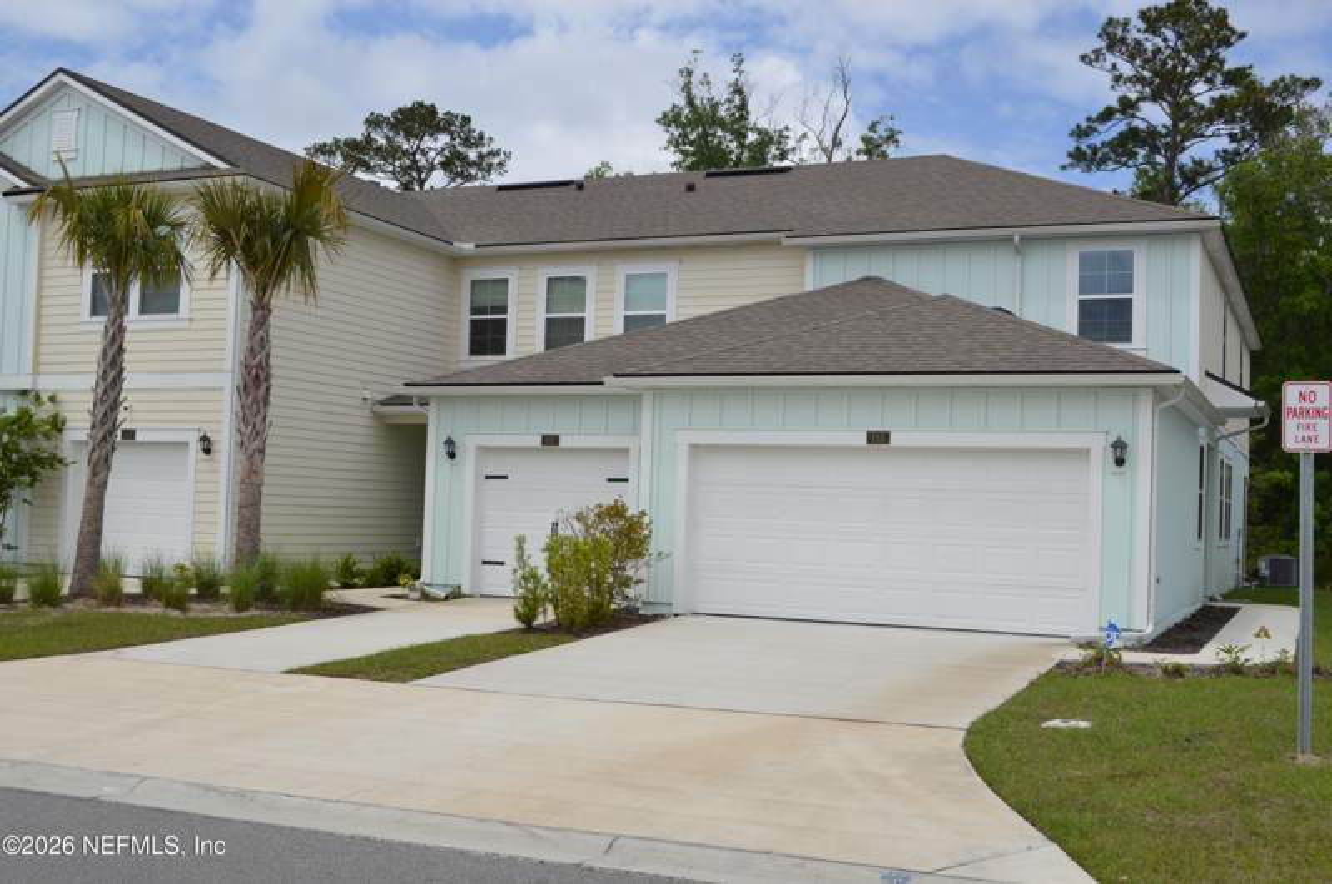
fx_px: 1441
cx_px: 666
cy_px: 442
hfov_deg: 49.6
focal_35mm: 39
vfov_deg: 34.1
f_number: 9
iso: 100
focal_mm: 26
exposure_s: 1/320
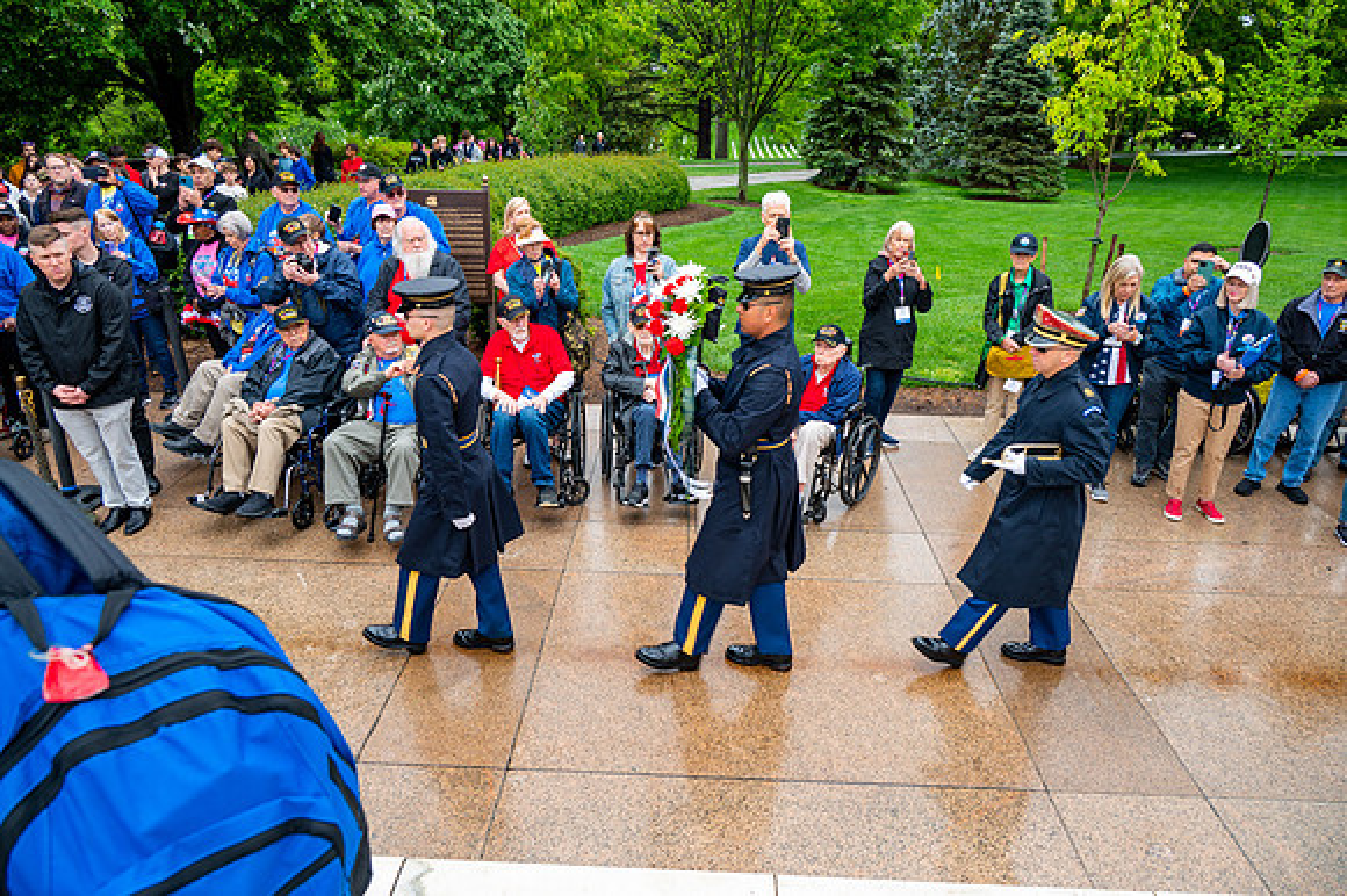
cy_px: 448
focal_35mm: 26
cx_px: 674
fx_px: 954
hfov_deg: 70.5
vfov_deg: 50.4
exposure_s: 1/100
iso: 220
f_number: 6.3
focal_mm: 25.5
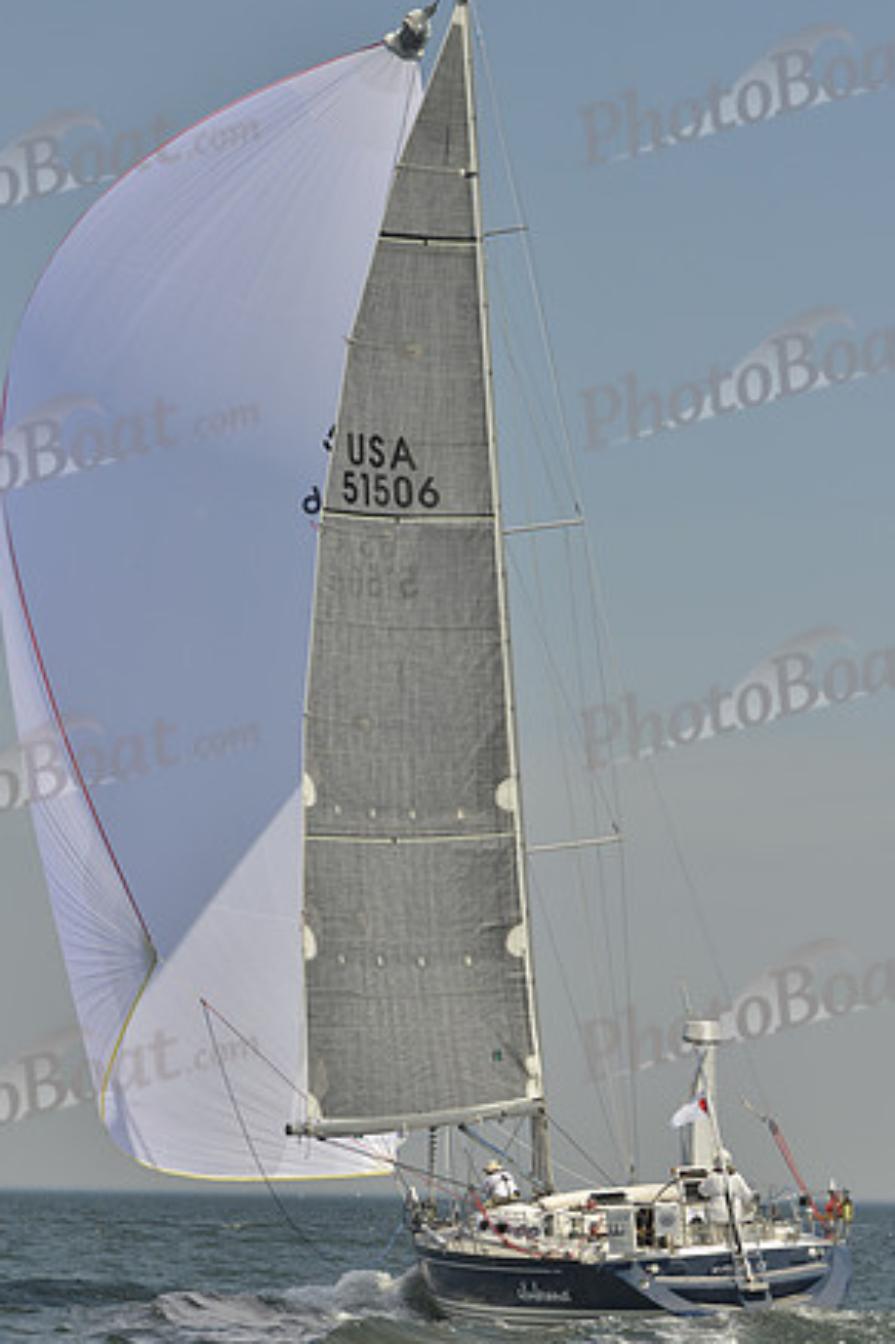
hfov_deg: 14.7
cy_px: 575
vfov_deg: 21.9
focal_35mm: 93
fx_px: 3471
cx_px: 420
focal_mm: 70
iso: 200
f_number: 8
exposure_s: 1/1250
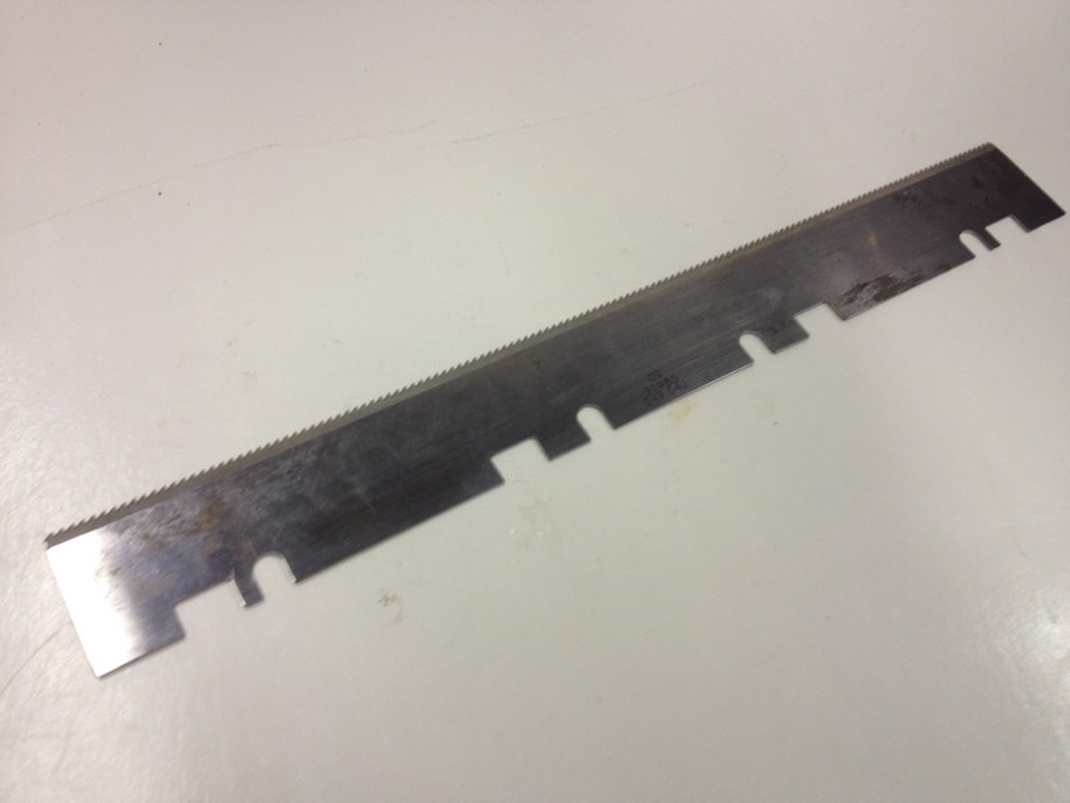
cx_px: 535
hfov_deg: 52.6
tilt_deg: -56.0
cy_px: 402
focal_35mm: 35
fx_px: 1082
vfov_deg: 40.7
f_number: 2.4
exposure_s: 1/20
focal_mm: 4.28
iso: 50
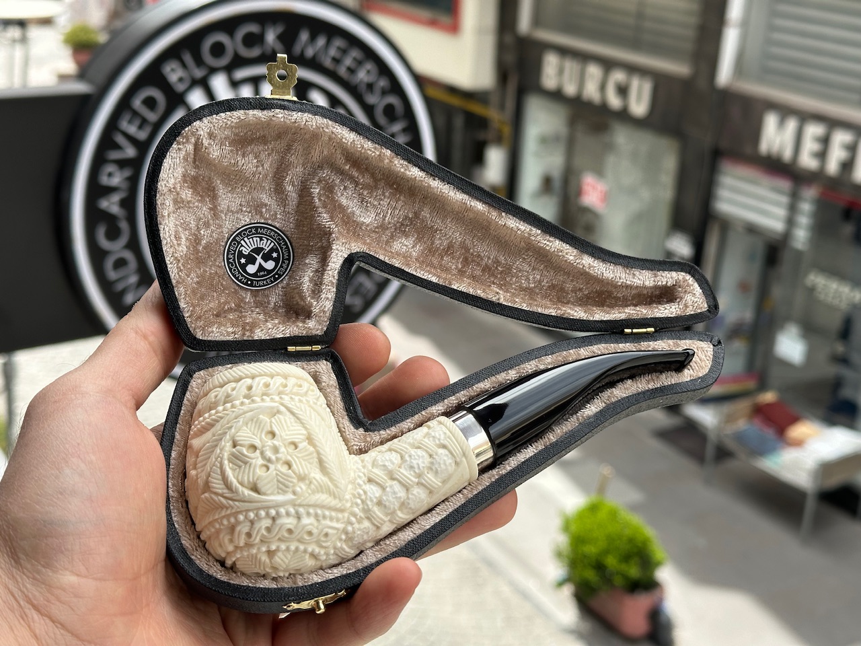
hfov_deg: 39.7
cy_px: 323
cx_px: 430
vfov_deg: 30.3
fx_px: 1194
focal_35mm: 48
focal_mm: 6.86
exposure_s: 1/1323
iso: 64
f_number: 1.78
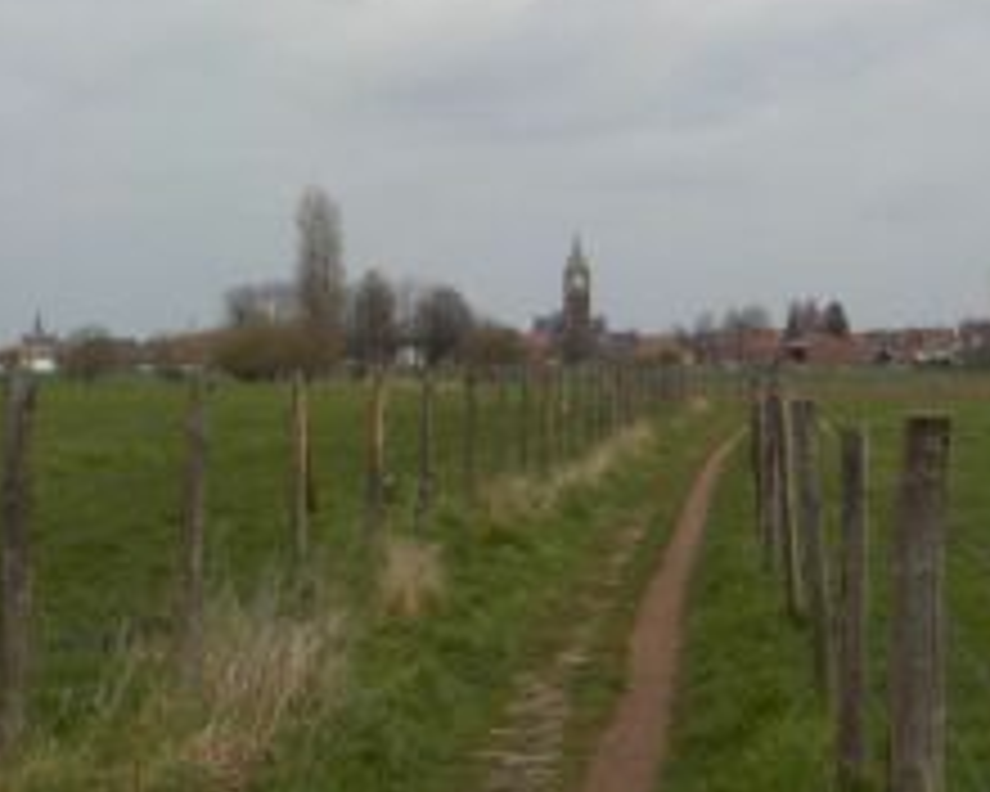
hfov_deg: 18.3
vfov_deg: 14.9
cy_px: 284
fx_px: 3018
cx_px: 886
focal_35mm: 103
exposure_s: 1/1000
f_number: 4.7
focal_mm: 7.9
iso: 125
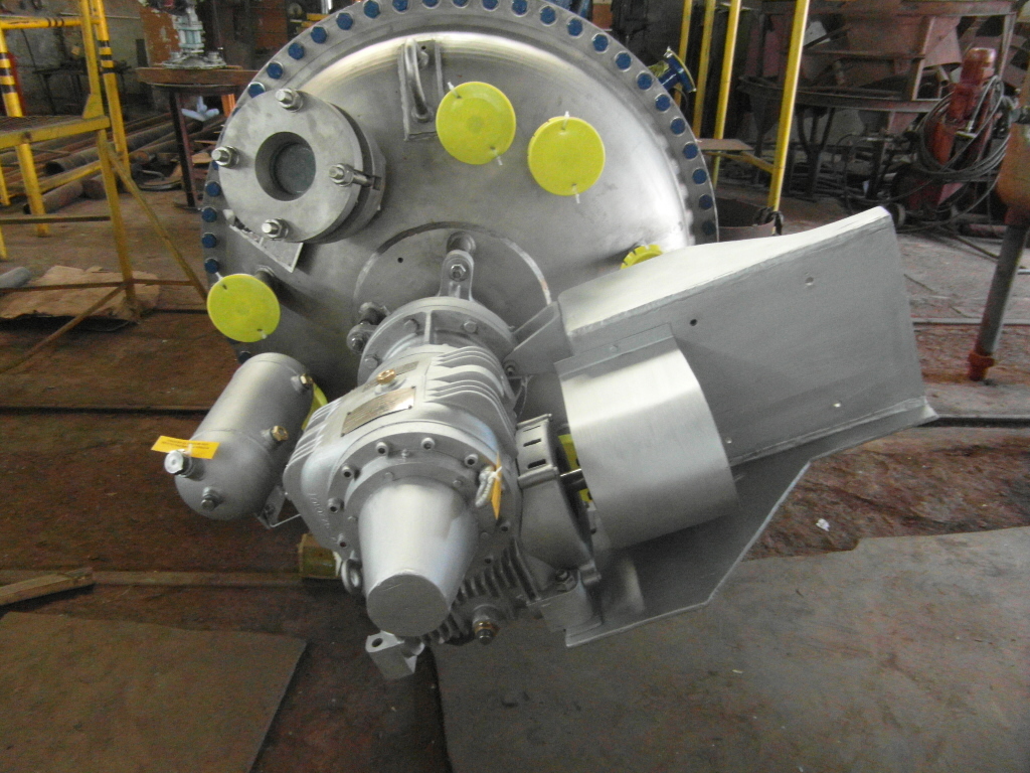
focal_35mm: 24
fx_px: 714
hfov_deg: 71.6
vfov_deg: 56.8
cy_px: 386
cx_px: 515
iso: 480
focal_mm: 4
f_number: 3.2
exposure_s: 1/30
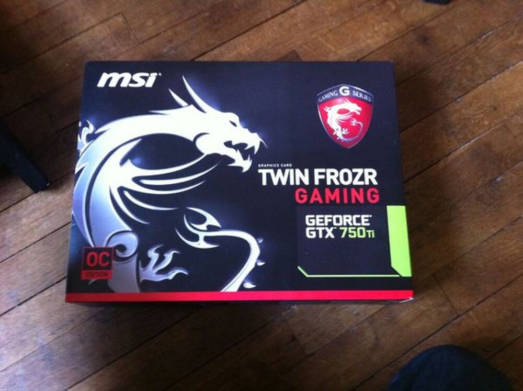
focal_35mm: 35
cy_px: 196
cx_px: 262
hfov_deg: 52.7
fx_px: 528
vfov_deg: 40.6
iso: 320
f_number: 2.8
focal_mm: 3.85
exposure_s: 1/15
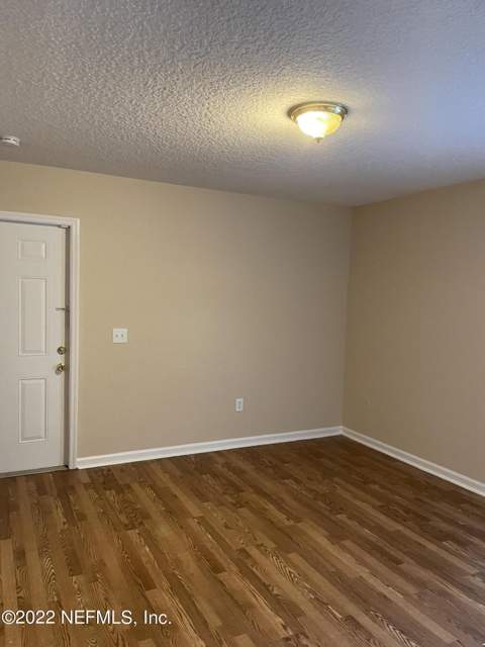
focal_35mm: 26
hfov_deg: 53.1
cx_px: 242
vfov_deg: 67.3
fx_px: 486
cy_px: 324
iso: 400
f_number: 1.6
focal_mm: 4.2
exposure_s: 1/60
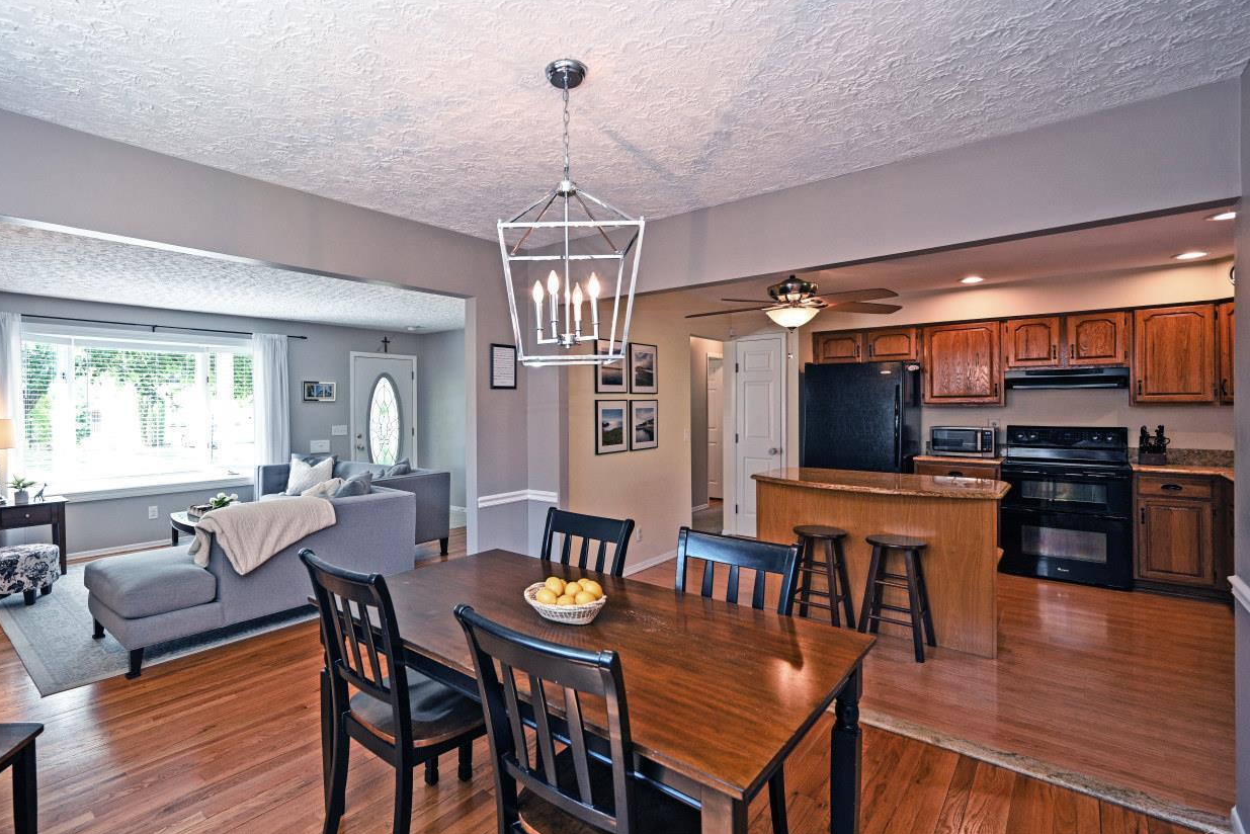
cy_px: 404
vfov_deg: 70.5
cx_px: 527
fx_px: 590
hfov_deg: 92.5
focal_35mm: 17
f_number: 4
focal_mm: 14
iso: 360
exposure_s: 1/60
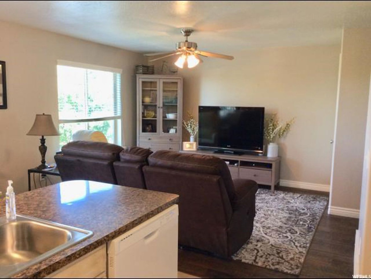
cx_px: 186
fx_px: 343
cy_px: 140
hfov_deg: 56.8
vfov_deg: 44.2
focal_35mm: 32
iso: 40
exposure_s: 1/24
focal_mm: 3.3
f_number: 2.4
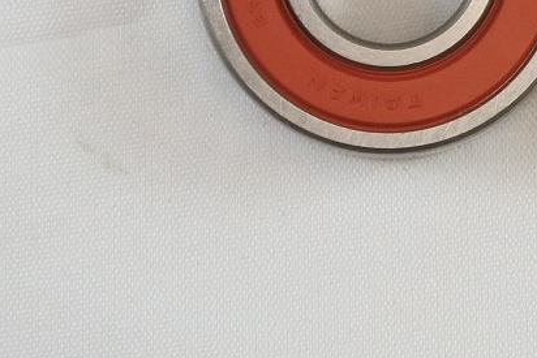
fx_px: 2745
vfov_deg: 7.3
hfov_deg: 11.2
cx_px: 275
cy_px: -206
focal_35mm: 184
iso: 400
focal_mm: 18.4
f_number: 4.5
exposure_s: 1/125
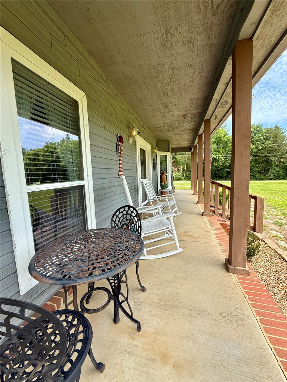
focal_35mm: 14
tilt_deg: -5.5
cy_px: 191
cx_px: 144
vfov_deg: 102.1
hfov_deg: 85.7
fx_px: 155
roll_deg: +2.4
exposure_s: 1/540
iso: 50
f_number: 2.2
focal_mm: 2.22
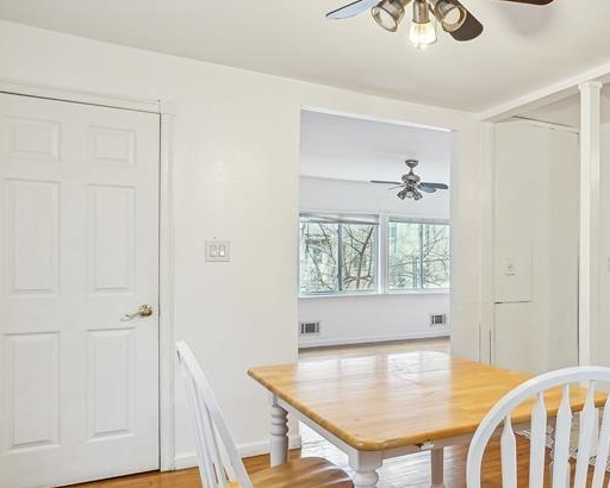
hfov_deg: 51.9
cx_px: 548
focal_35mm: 30
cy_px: 271
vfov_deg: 48.4
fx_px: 542
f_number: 4
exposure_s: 1/100
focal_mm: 16
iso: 1250
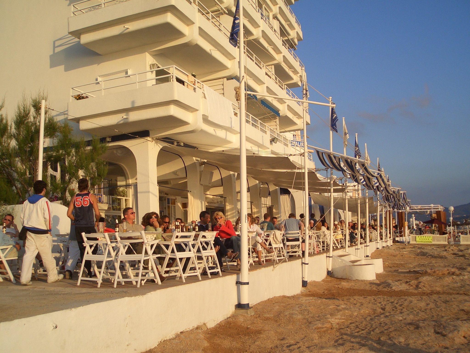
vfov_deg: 39.7
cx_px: 235
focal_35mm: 36
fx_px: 489
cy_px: 176
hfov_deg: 51.4
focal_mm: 4.8
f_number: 4
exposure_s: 1/400
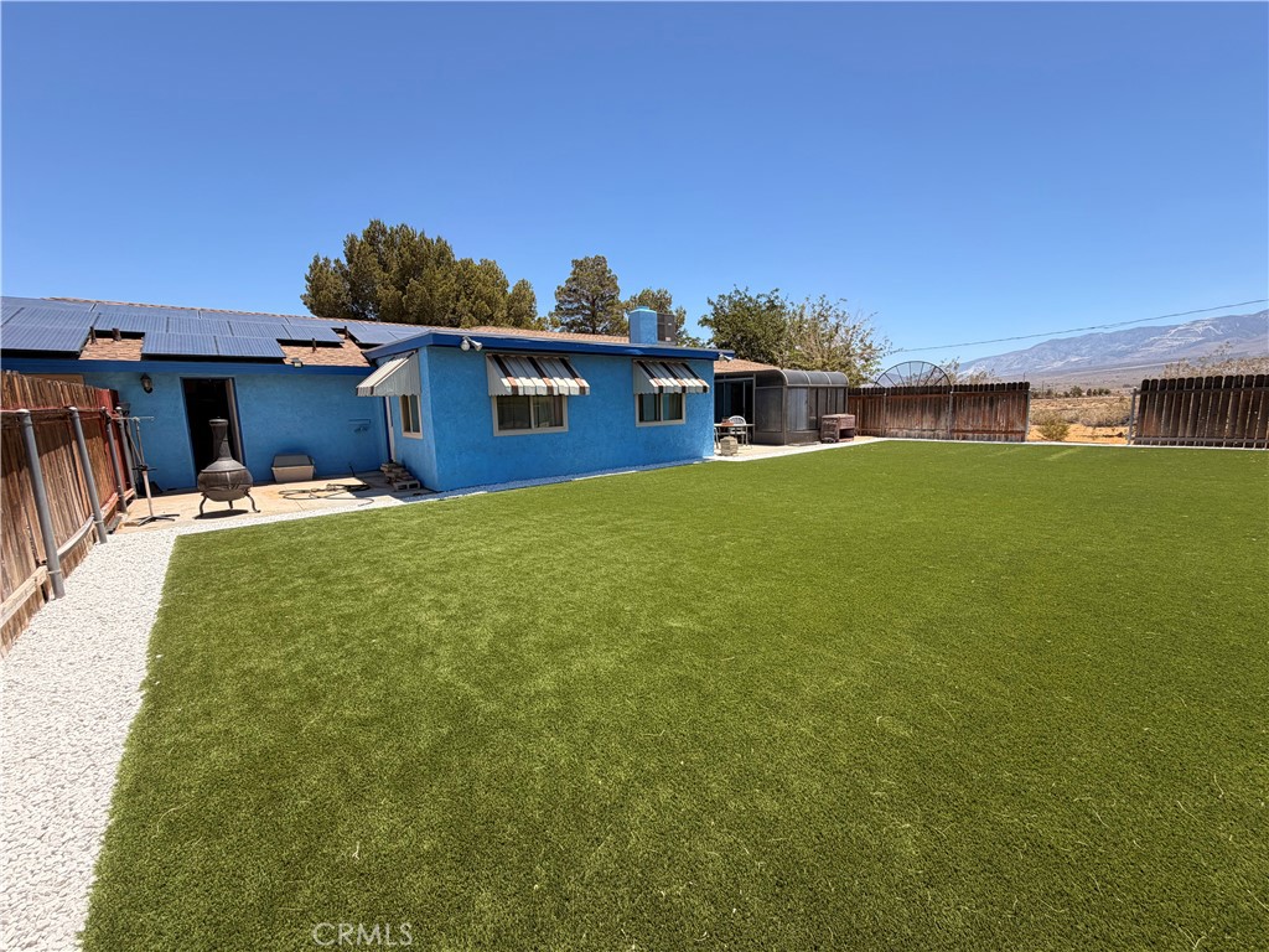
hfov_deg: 102.1
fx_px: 513
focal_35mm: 14
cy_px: 476
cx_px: 634
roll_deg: +1.3
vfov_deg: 85.7
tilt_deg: -8.0
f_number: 2.2
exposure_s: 1/770
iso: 25
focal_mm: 2.22
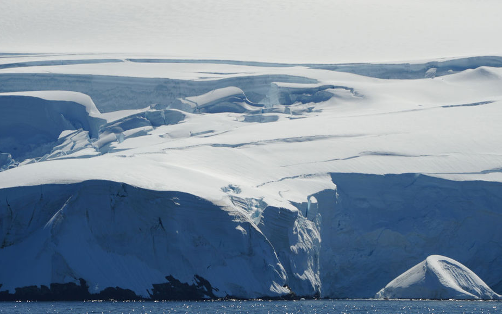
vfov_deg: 2.1
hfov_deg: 3.4
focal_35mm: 621
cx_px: 367
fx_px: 8498
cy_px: 206
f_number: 10
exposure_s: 1/800
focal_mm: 352
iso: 100
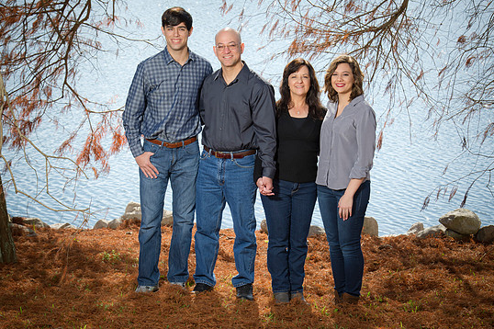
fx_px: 1508
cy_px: 160
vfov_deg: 12.4
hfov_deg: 18.6
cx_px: 251
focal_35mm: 110
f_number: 9
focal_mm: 102
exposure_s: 1/160
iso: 200
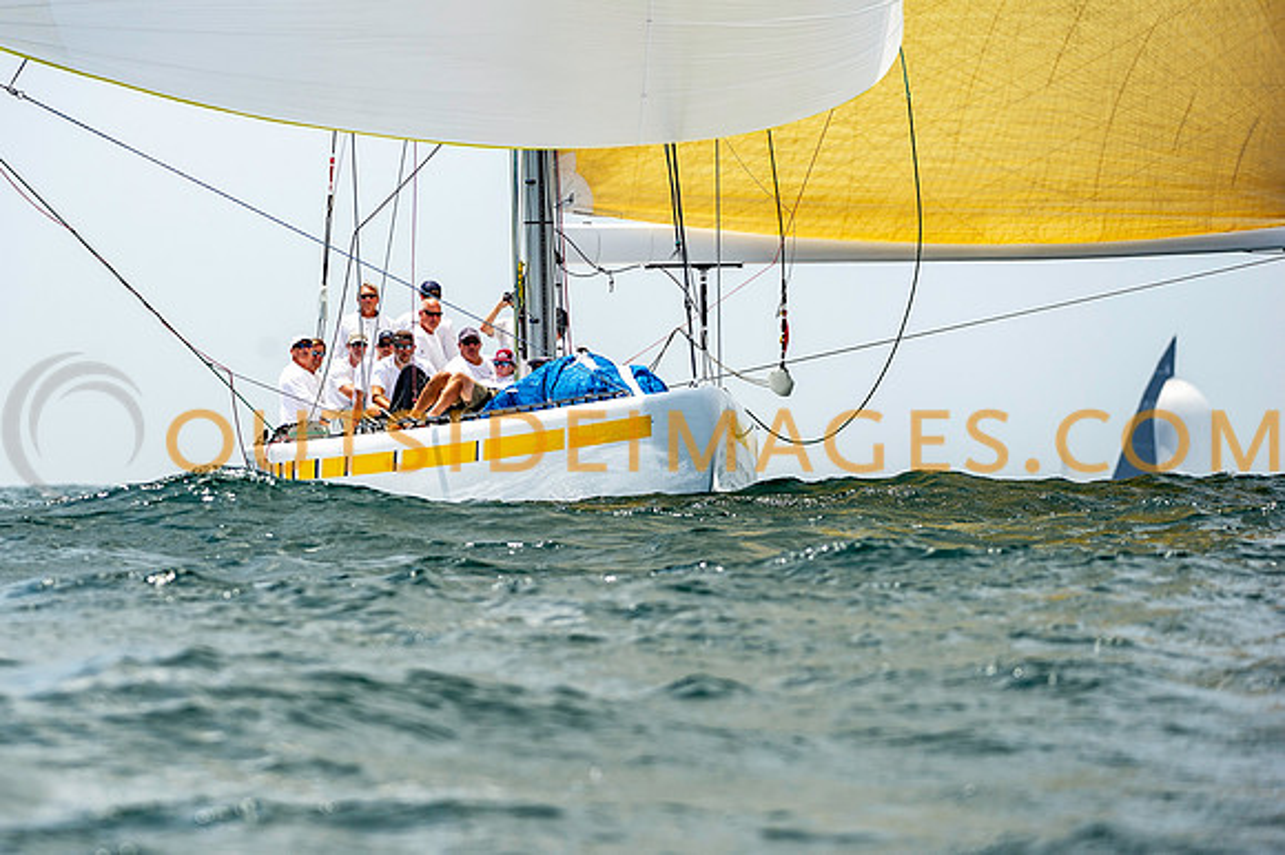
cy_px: 435
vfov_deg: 4.7
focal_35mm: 294
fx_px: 10475
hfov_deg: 7.0
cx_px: 507
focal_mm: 240
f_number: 5
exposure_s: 1/2500
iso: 400
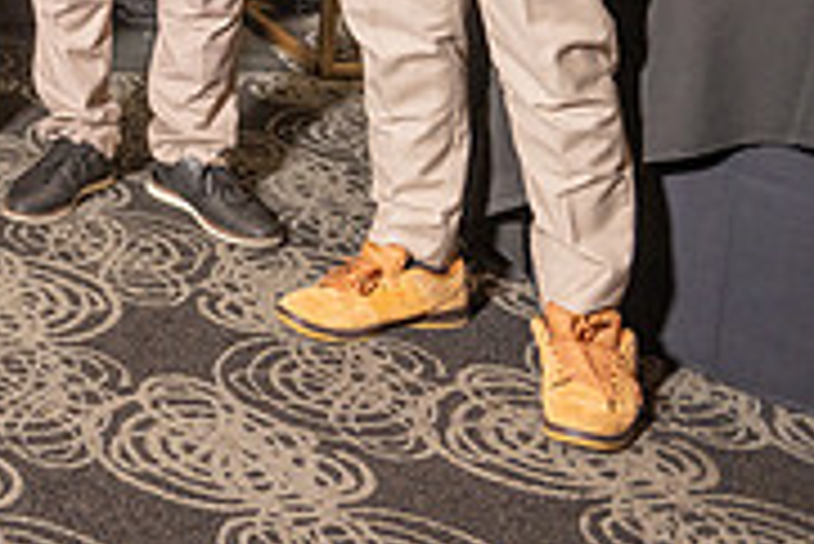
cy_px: -317
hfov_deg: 18.7
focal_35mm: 93
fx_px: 2104
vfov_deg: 13.7
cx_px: -486
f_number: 4
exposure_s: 1/200
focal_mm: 29
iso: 800
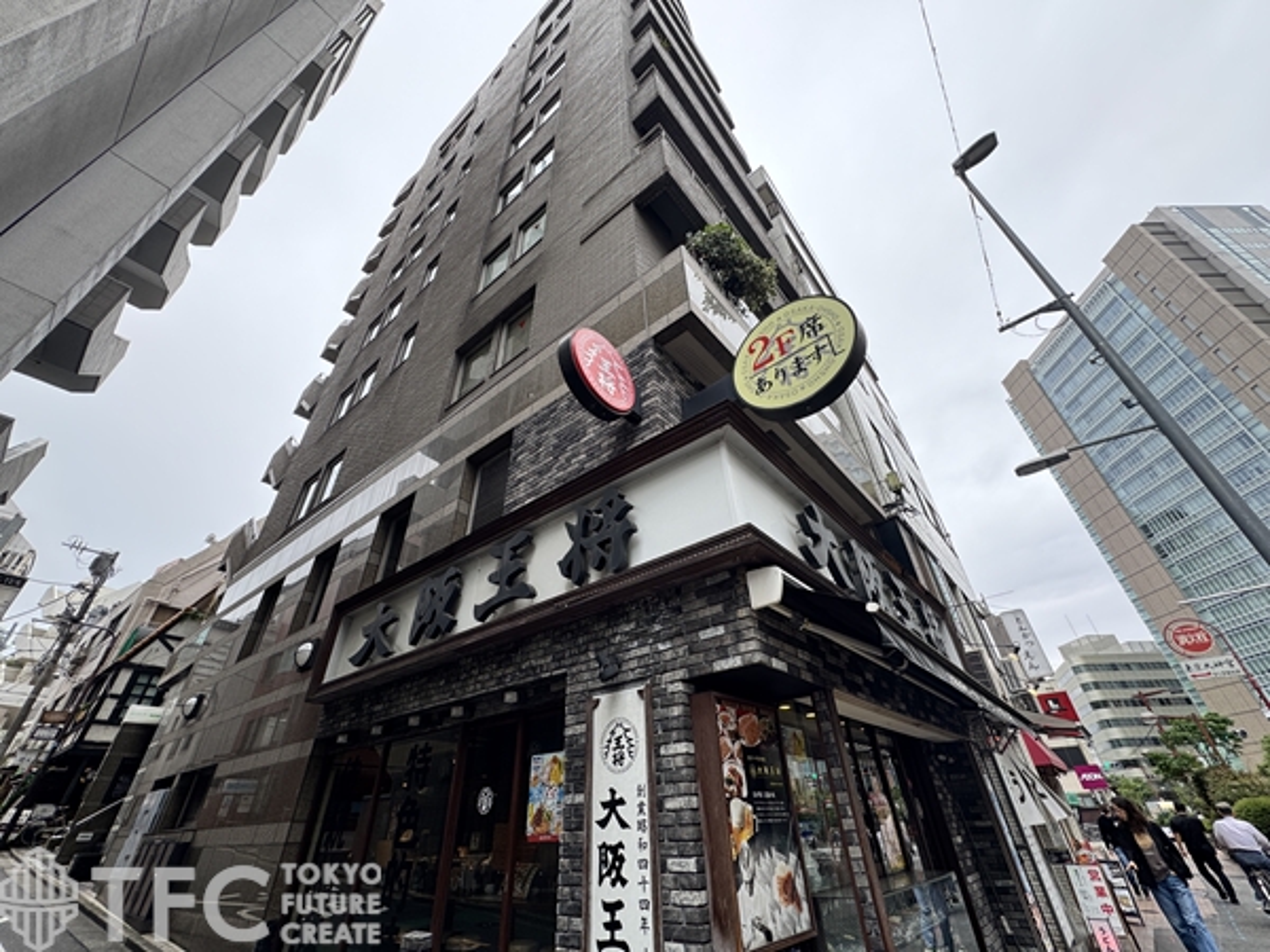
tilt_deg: +36.7
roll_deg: +3.3
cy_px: 476
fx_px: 514
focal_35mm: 14
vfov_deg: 85.7
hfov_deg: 102.1
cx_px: 635
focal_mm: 2.22
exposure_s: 1/260
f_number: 2.2
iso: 40
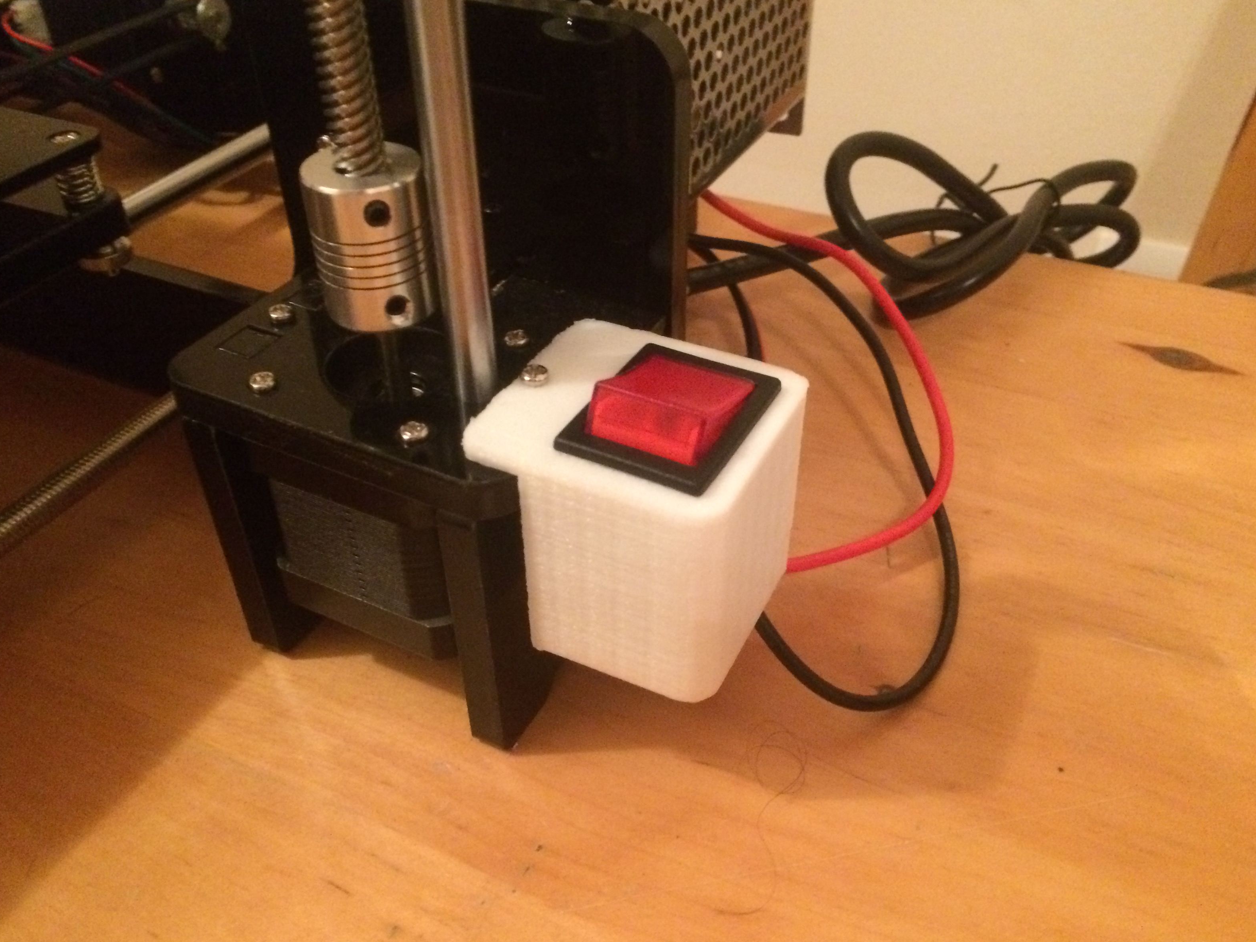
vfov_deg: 46.8
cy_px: 474
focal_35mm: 30
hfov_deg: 60.0
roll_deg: -0.3
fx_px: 1088
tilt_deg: -37.9
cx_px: 613
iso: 640
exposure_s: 1/17
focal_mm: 4.15
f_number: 2.2
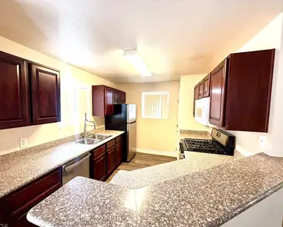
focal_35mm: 15
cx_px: 131
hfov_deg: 96.5
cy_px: 115
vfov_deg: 84.1
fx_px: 126
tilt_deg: -3.0
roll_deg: -0.4
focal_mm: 2.22
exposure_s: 1/60
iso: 200
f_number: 2.2
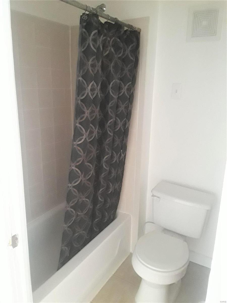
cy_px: 152
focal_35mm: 28
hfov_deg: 49.7
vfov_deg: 63.4
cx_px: 114
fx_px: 245
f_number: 1.9
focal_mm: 2.9
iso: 640
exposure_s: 1/15
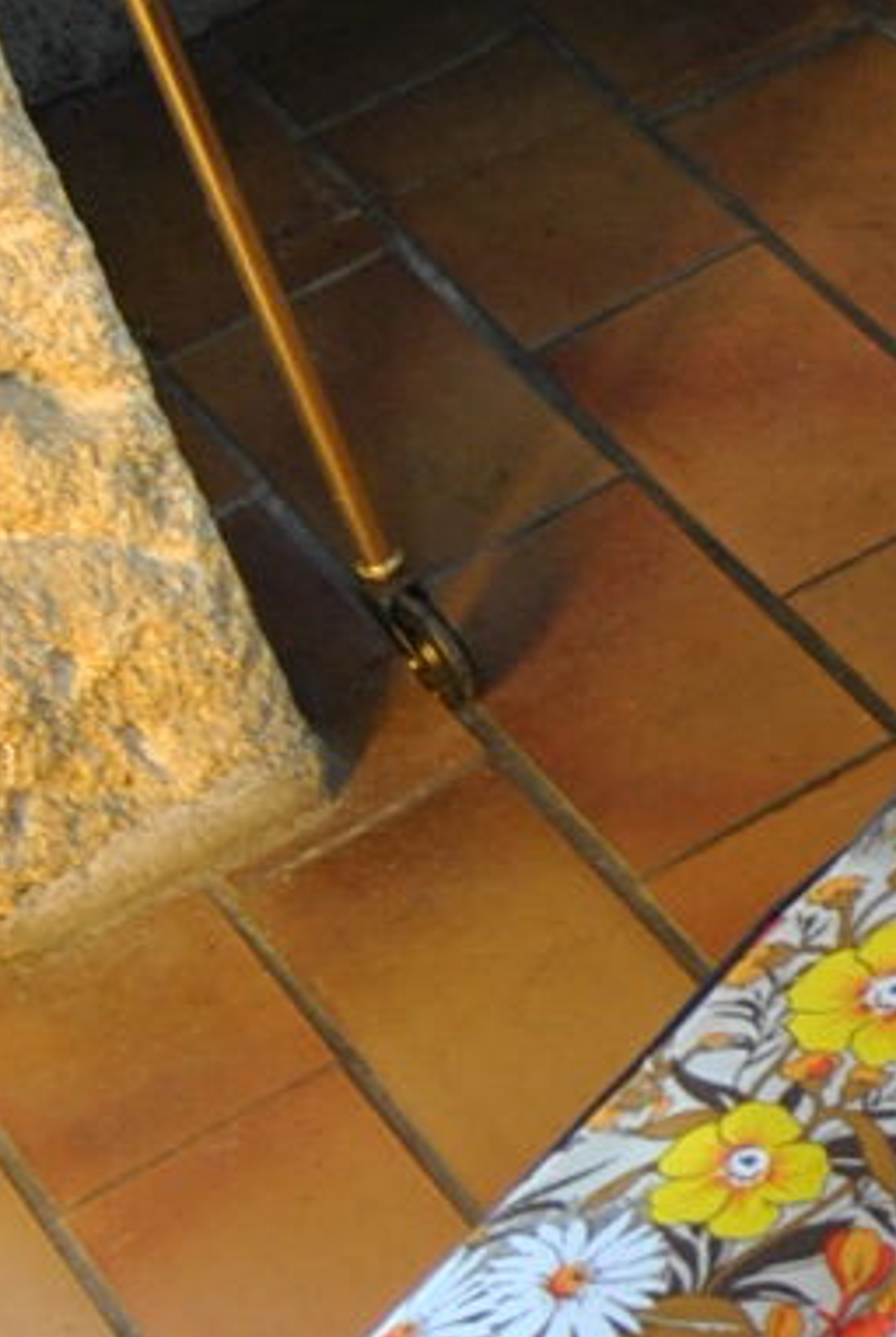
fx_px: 5376
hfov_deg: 8.9
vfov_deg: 14.1
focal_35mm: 145
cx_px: 1890
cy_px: 1060
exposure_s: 1/30
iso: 220
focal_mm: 19
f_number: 3.5
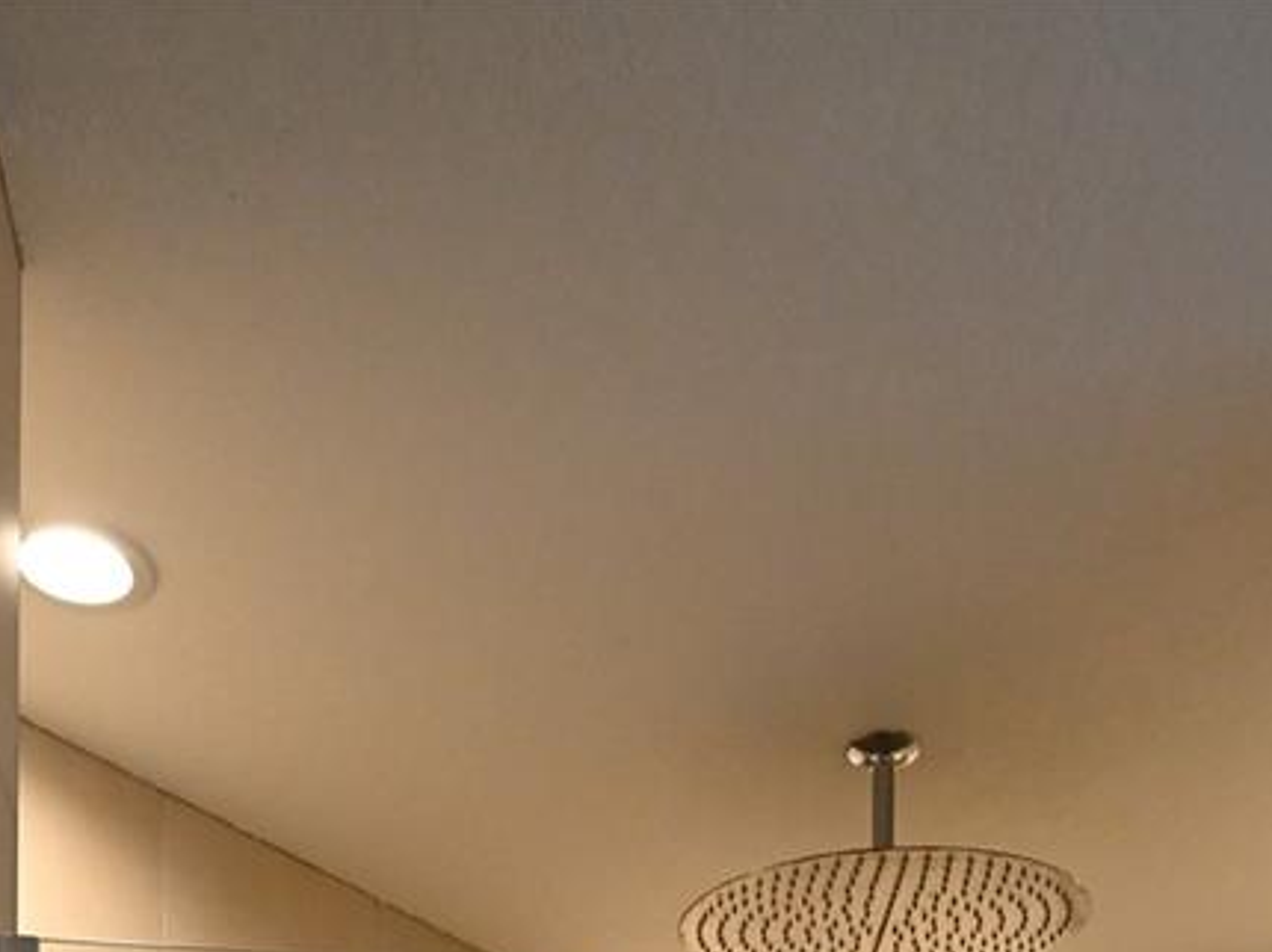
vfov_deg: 19.6
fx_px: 1922
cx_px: 629
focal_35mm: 52
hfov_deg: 36.6
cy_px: 1765
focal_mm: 19.5
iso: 5600
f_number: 4
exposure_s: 1/500
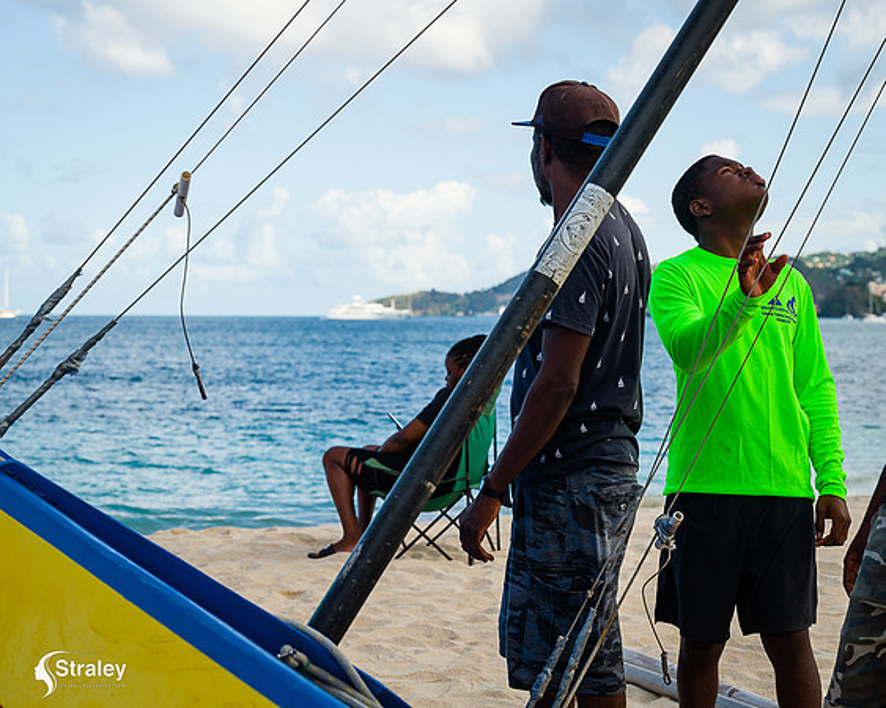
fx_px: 2105
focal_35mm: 80
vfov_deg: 19.1
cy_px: 354
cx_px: 443
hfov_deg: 23.8
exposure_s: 1/320
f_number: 6.3
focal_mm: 70
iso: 100
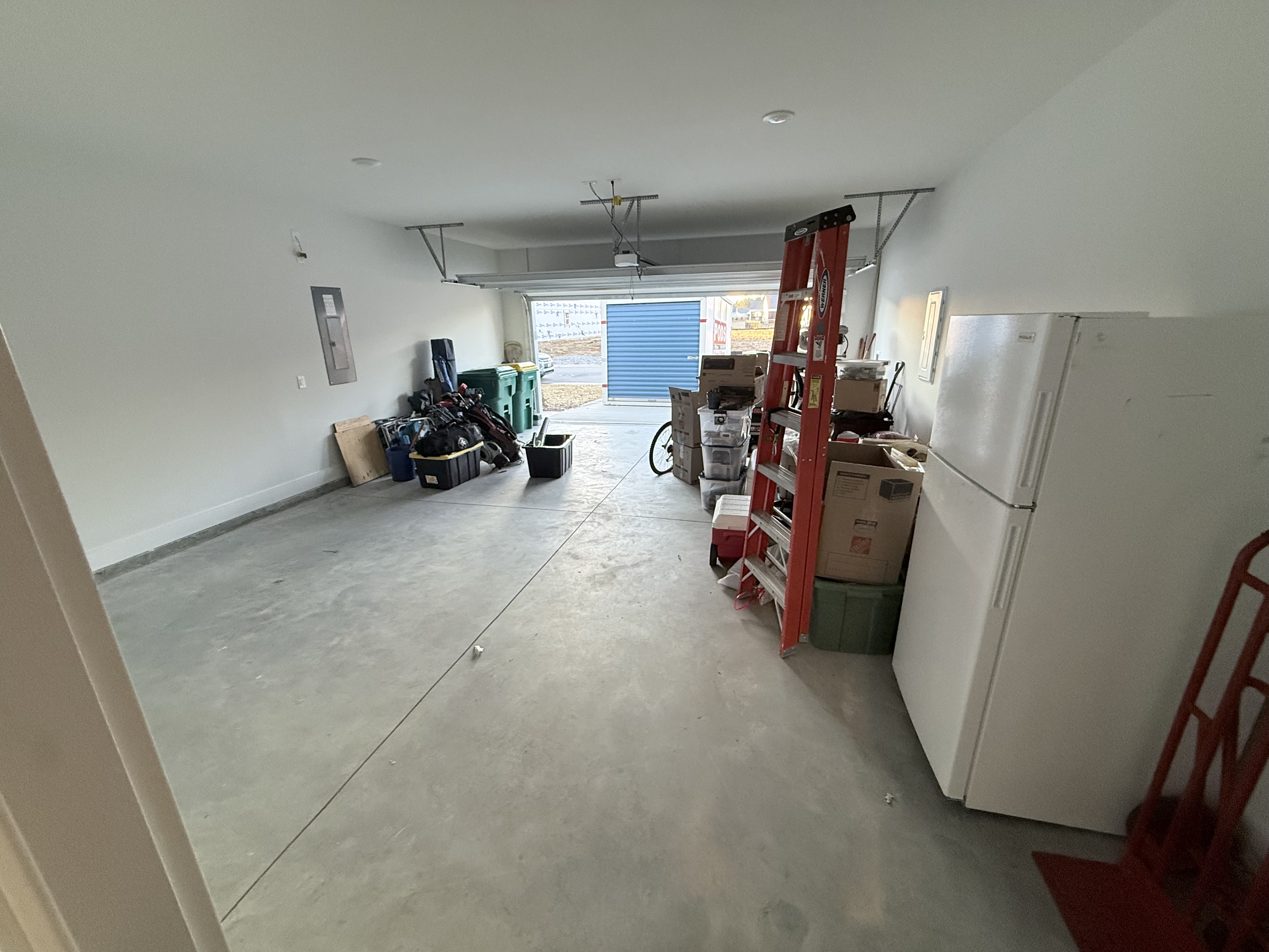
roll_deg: +0.7
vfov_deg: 85.7
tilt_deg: -16.9
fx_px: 513
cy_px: 476
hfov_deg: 102.1
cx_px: 634
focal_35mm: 14
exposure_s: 1/120
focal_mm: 2.22
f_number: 2.2
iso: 320
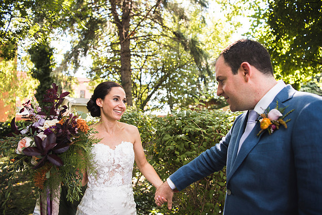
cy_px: 108
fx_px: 215
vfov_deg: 53.2
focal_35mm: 24
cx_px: 161
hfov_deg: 73.7
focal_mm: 24
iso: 200
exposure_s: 1/125
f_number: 2.8
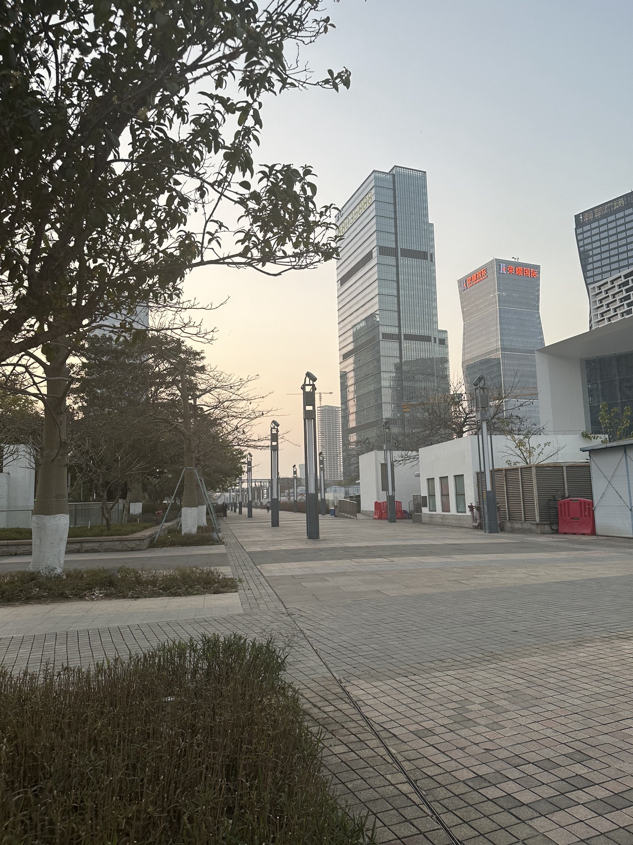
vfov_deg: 71.6
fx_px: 585
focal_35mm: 24
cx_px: 316
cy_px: 422
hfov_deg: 56.8
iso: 80
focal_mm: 6.86
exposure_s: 1/276
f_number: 1.78
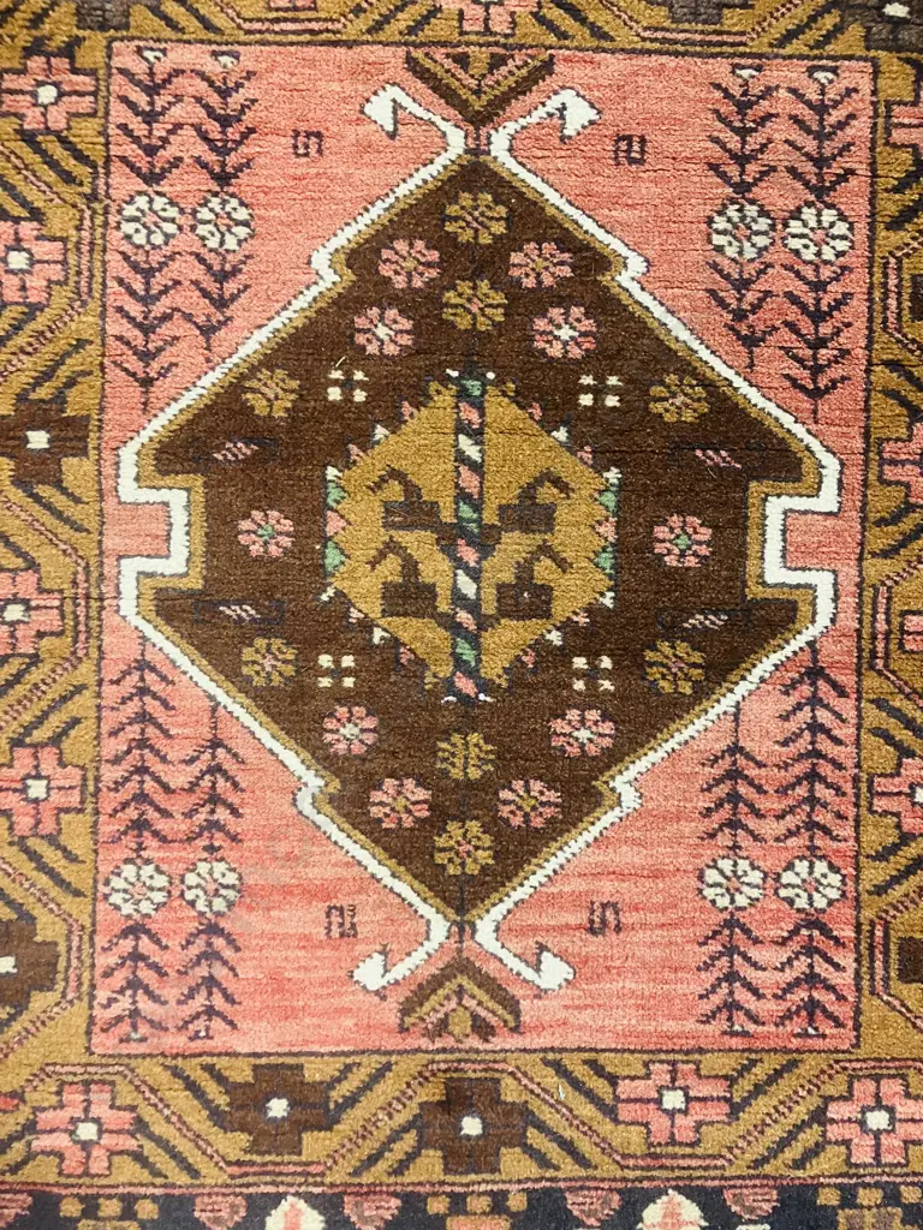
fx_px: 995
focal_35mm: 28
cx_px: 462
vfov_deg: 63.4
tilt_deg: -87.5
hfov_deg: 49.7
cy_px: 615
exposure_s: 1/33
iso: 320
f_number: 1.8
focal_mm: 3.99
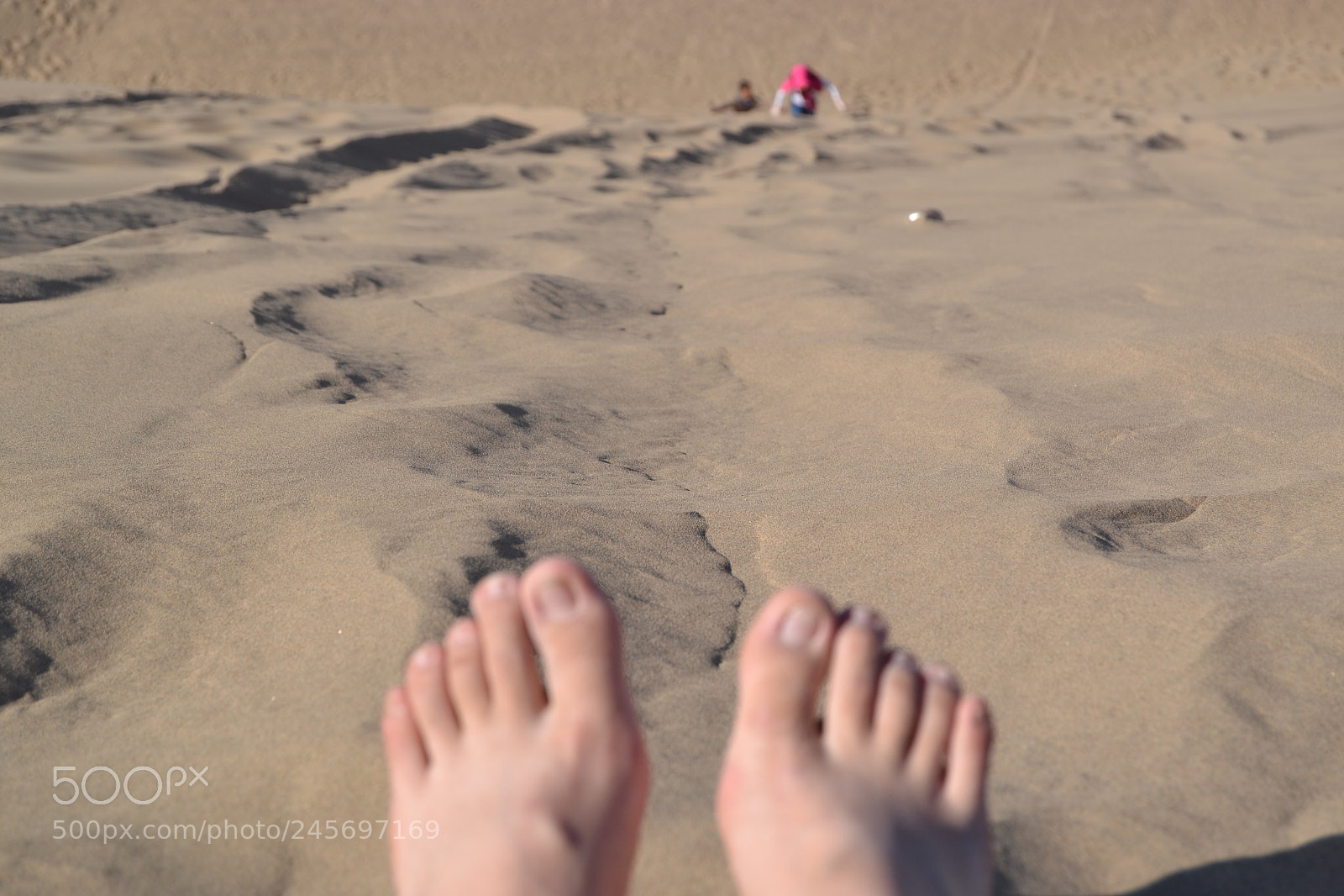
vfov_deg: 16.5
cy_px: 448
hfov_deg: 24.6
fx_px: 3079
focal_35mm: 82
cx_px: 672
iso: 100
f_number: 9
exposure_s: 1/320
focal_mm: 55
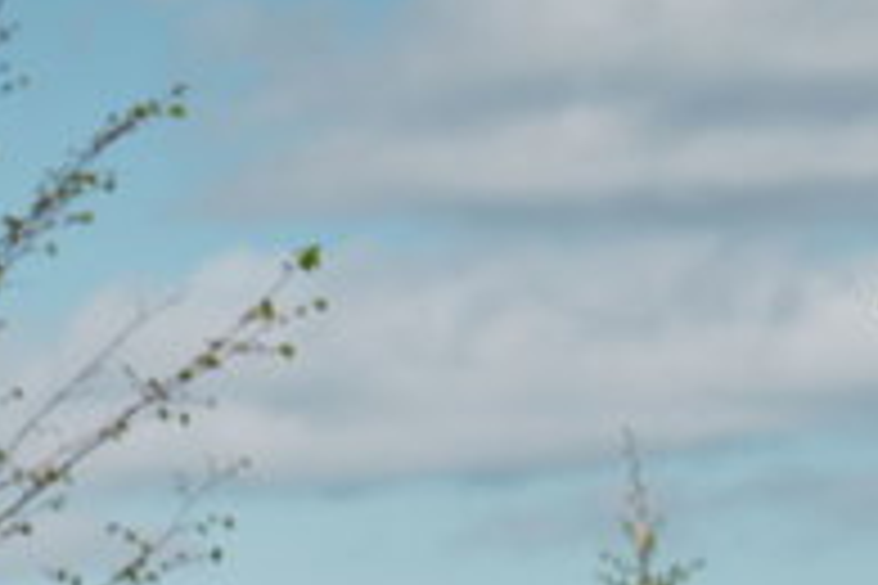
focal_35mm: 299
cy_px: 1123
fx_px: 7292
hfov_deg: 6.6
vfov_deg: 4.5
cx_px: -1058
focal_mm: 57
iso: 100
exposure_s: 1/1600
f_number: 2.8
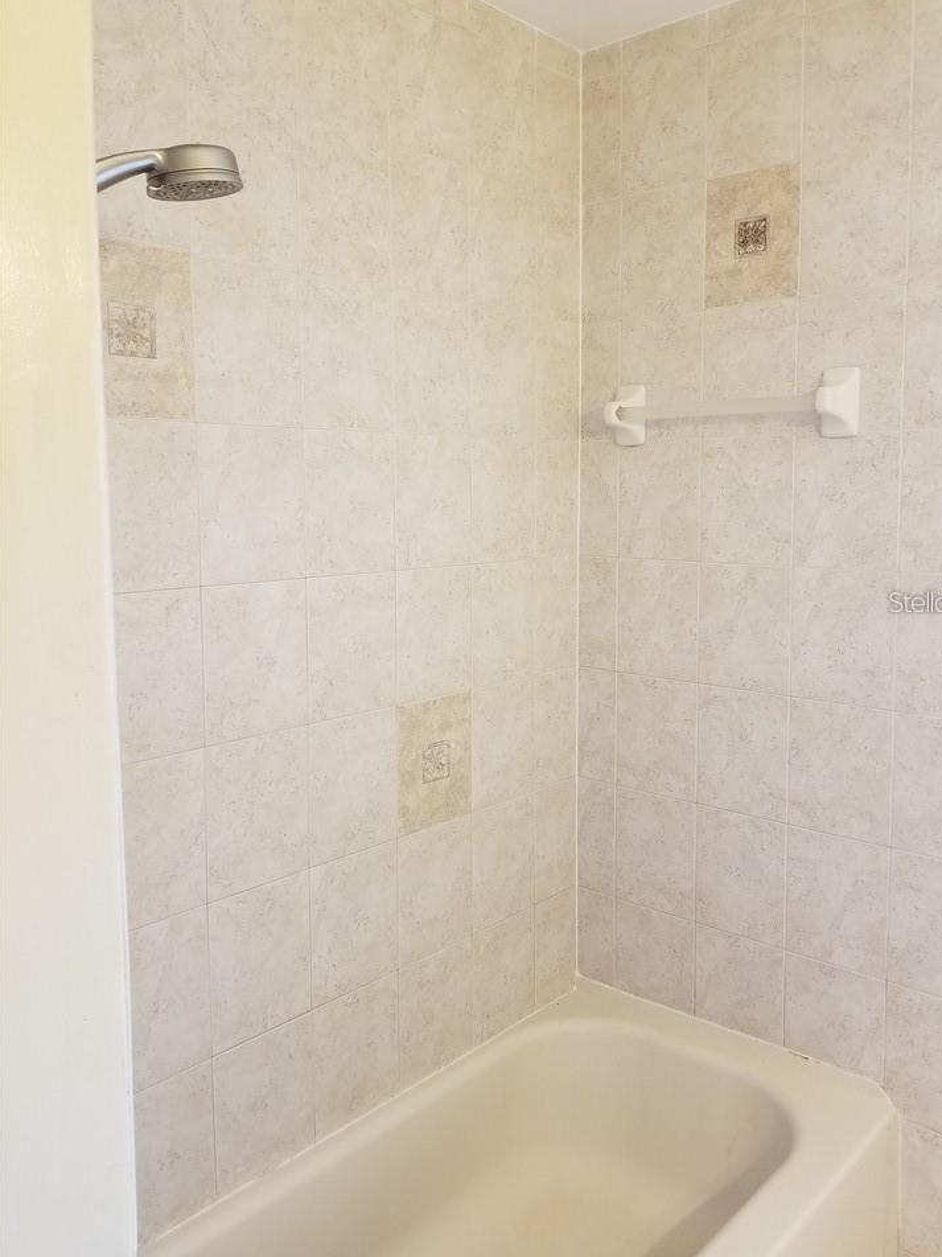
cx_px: 506
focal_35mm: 28
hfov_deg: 49.7
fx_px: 1016
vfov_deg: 63.4
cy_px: 601
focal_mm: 4.25
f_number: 1.7
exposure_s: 1/30
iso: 200
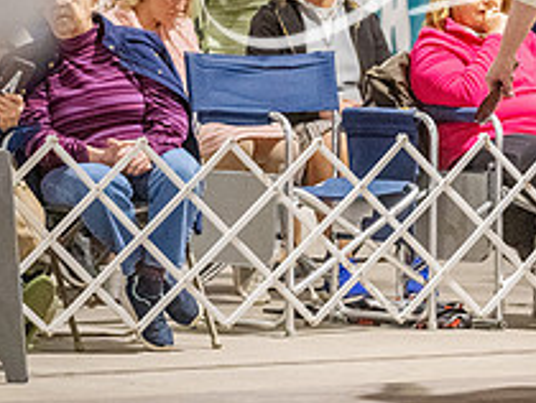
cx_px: 629
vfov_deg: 4.0
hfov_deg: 5.2
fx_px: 5844
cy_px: 102
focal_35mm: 377
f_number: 3.2
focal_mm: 122
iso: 6400
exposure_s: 1/400
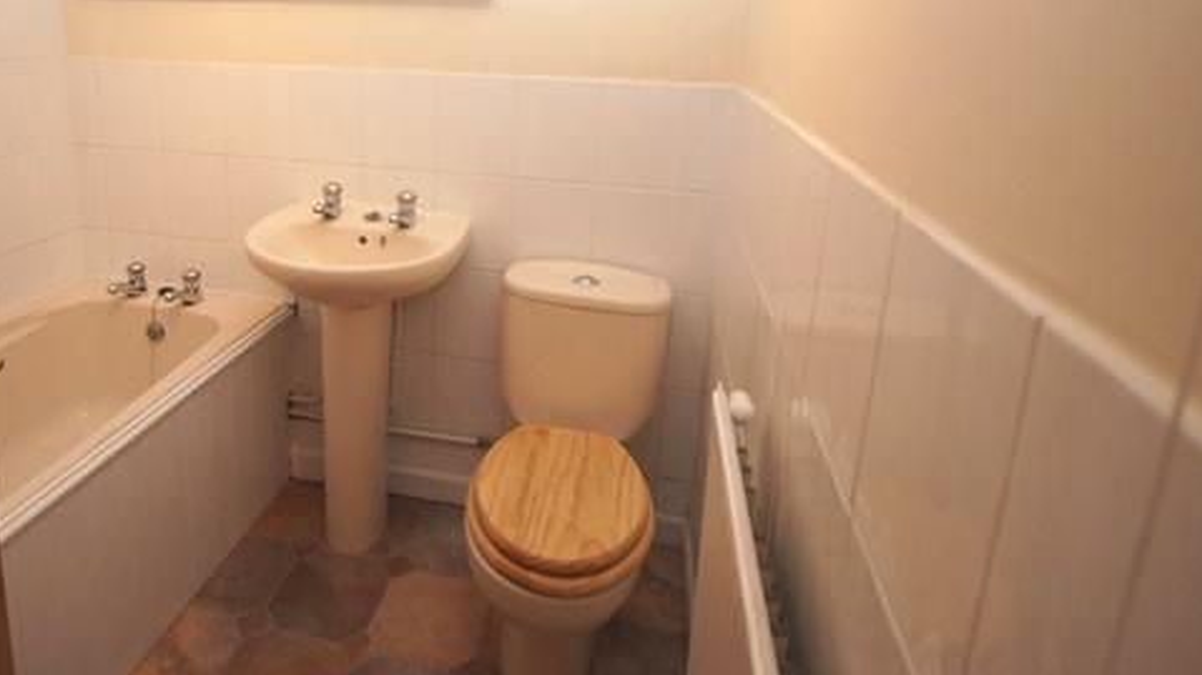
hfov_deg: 82.6
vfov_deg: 51.3
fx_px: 669
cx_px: 469
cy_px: 168
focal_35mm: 21
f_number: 4
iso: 800
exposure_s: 1/100
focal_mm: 10
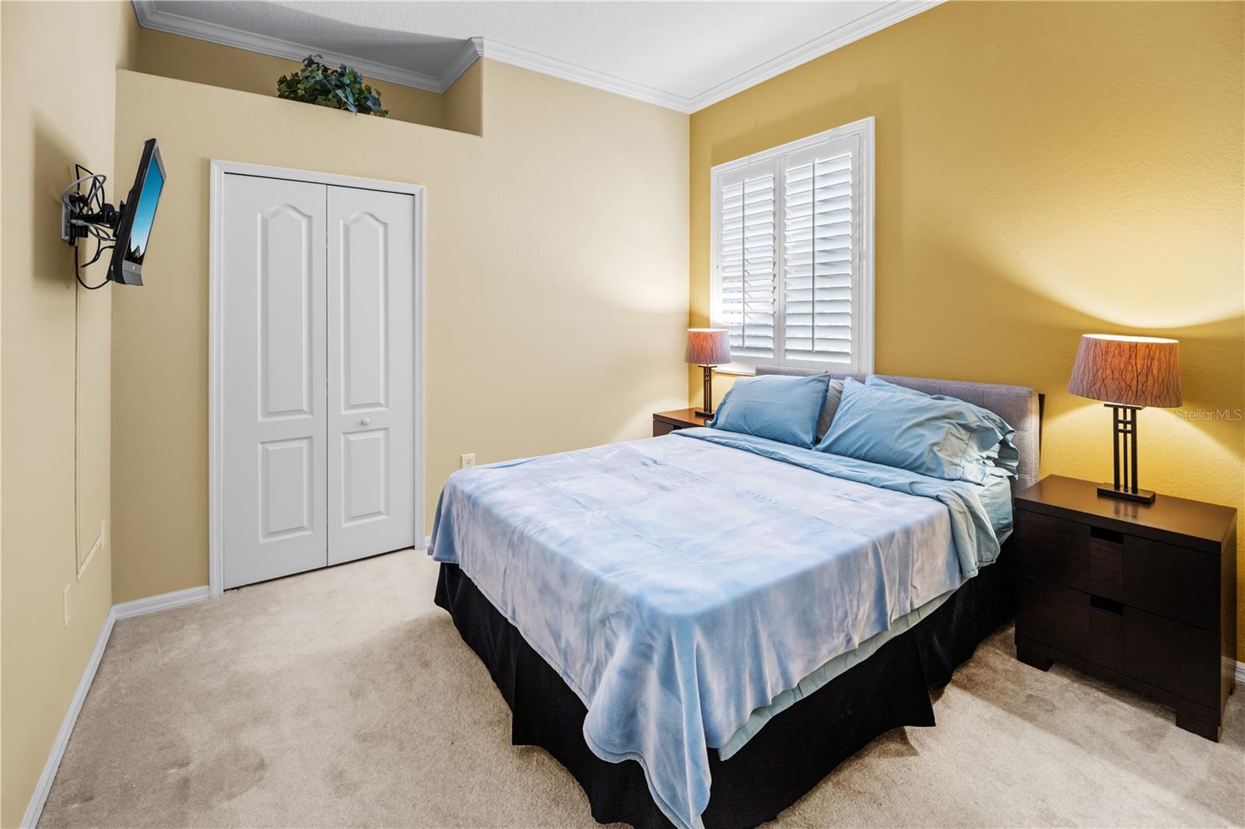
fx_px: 484
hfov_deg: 104.3
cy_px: 414
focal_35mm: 14
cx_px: 622
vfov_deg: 81.2
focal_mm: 14
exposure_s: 1/15
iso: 320
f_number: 4
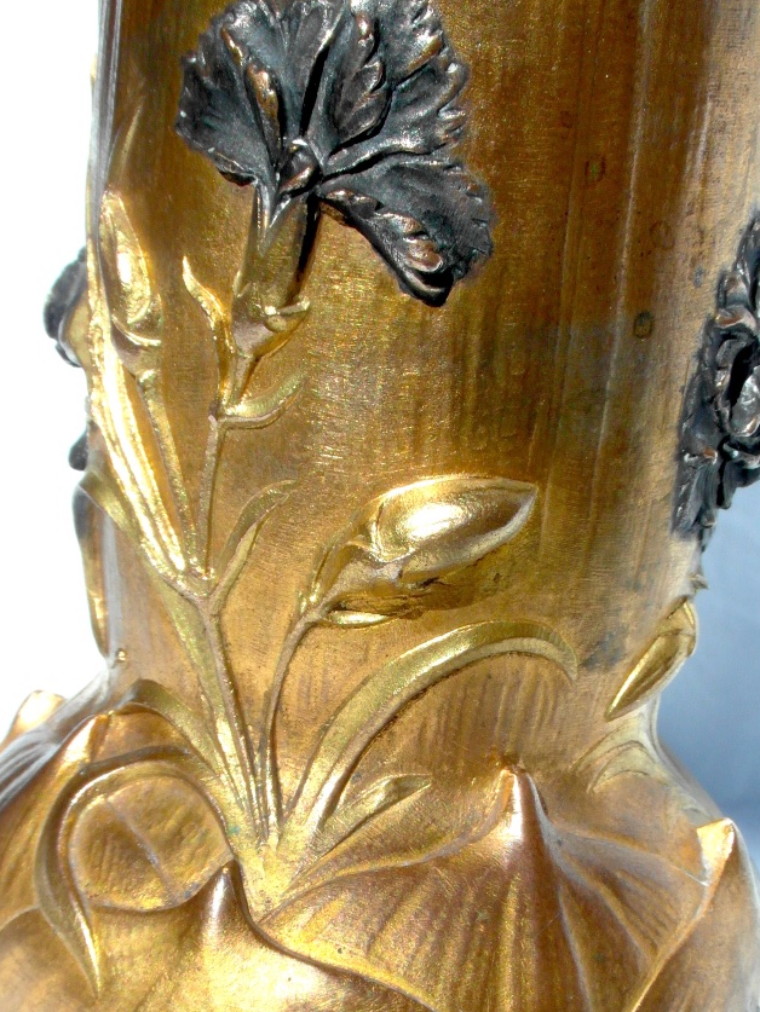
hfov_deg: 19.4
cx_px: 388
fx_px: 2224
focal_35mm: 76
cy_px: 722
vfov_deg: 25.4
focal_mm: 8.7
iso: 80
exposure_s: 1/500
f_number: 6
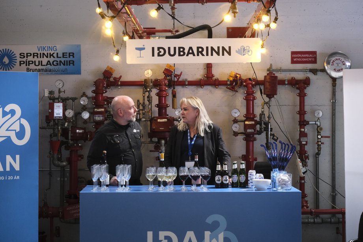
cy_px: 121
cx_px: 182
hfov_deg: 27.0
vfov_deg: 18.2
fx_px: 756
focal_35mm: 75
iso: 4000
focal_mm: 50
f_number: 2.8
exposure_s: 1/160
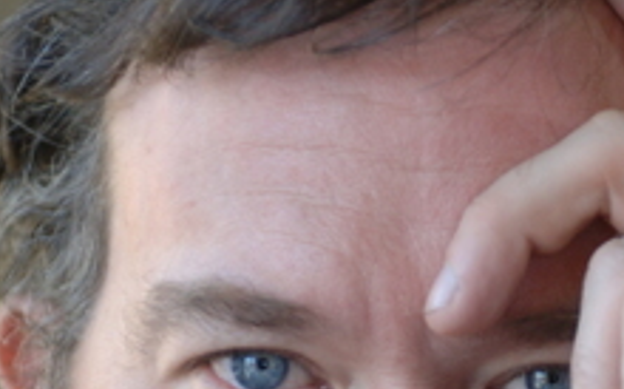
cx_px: 604
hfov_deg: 8.6
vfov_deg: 5.4
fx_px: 4128
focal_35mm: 243
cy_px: 389
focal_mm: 70
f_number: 4
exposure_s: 1/250
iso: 500
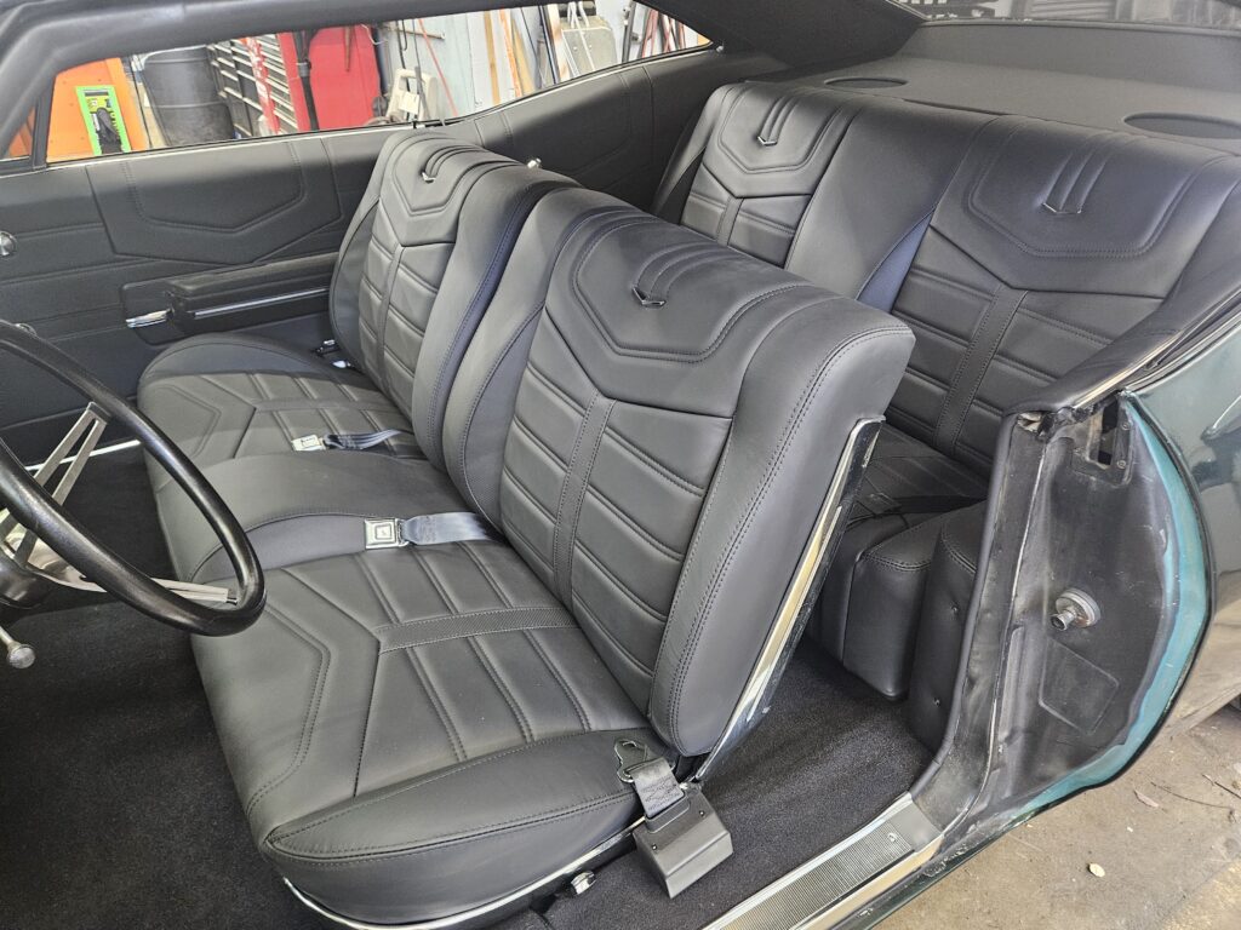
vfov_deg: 58.9
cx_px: 620
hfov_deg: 73.9
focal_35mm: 23
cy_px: 465
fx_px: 825
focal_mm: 5.4
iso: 640
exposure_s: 1/30
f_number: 1.8
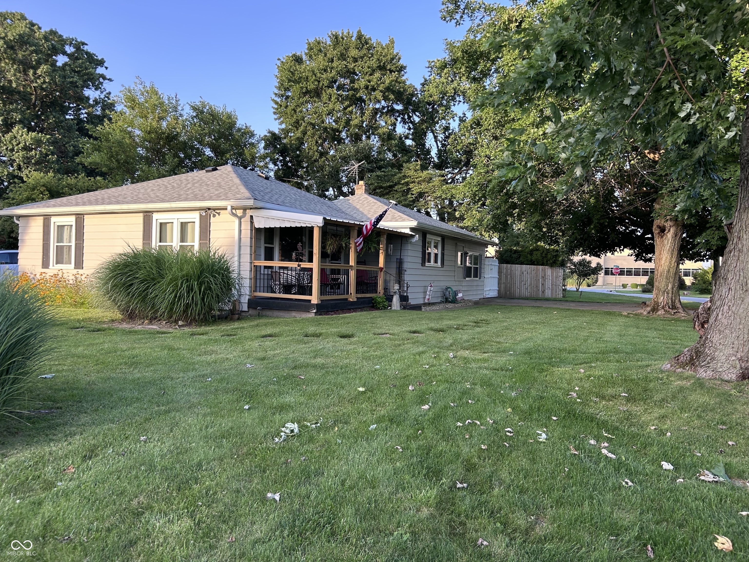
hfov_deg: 67.3
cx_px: 374
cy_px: 281
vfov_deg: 53.1
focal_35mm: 26
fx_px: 563
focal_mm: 5.7
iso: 40
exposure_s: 1/235
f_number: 1.5
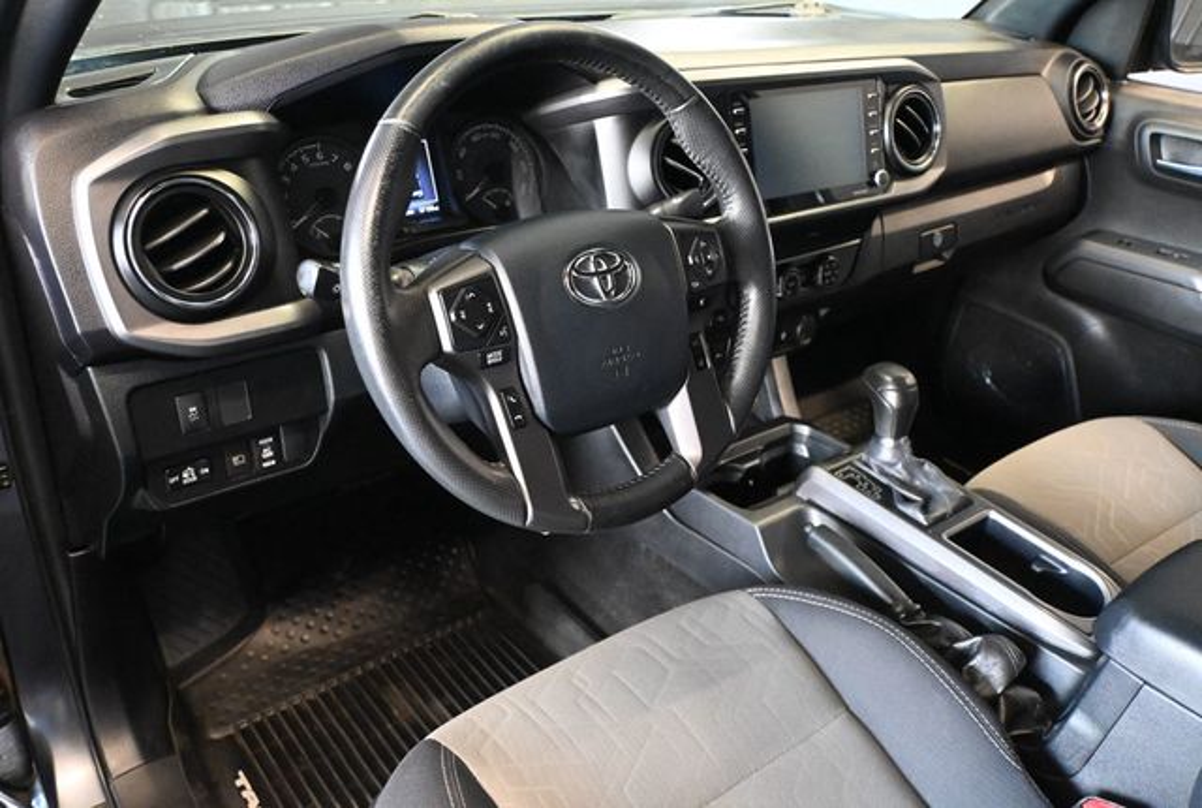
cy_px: 404
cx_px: 601
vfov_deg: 44.8
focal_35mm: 29
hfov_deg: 63.1
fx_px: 979
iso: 8000
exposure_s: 1/60
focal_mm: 19.5
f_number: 3.8
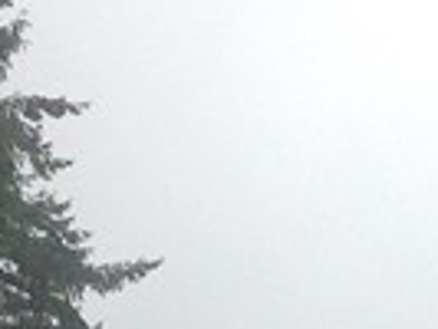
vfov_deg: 5.5
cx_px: 405
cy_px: 566
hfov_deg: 7.3
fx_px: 3407
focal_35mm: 269
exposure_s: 1/480
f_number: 2.4
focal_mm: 4.28
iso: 50
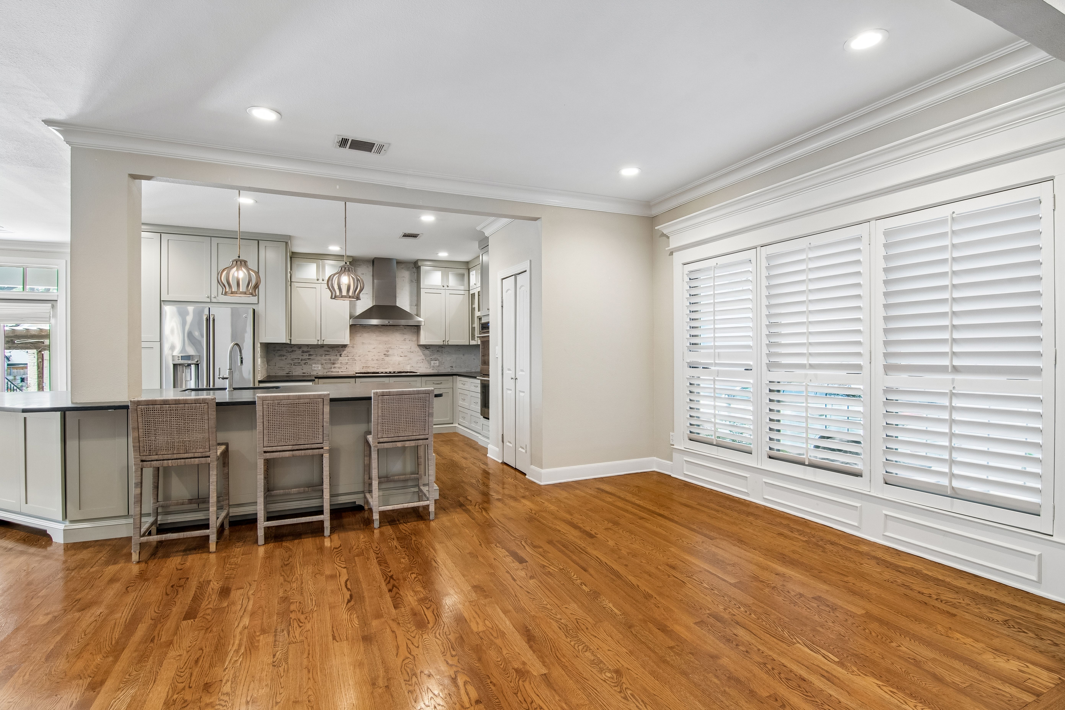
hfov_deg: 96.7
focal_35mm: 16
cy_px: 355
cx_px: 532
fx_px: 473
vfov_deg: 73.7
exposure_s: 1/25
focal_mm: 11
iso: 320
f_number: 8
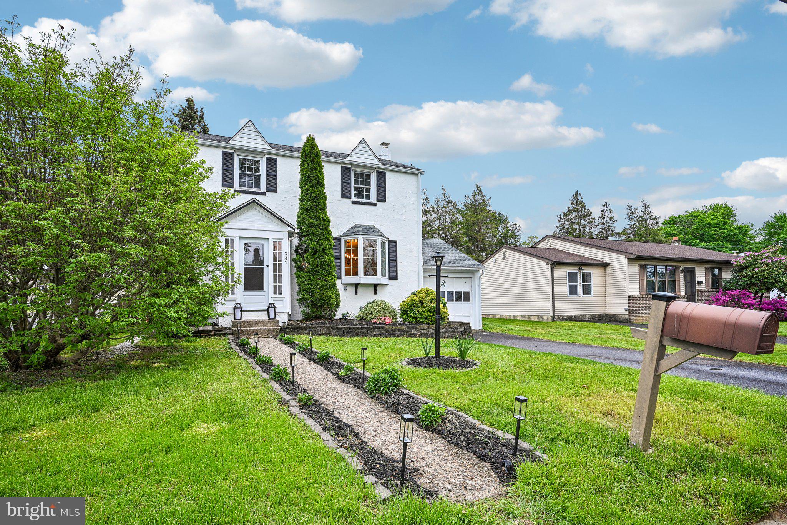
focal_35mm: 17
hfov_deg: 93.3
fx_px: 372
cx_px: 394
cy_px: 262
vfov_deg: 70.4
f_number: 8
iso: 800
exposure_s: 1/160
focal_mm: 17
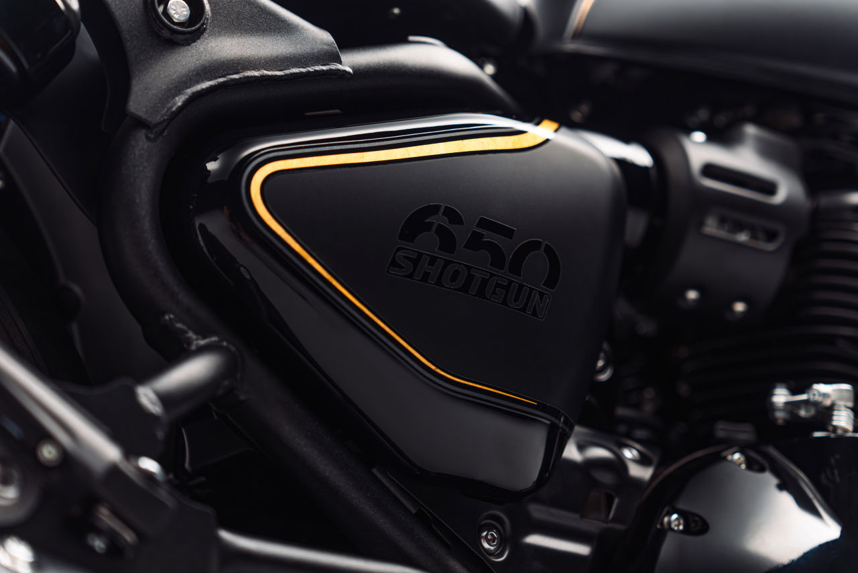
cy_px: 286
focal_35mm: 62
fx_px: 1478
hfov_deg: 32.4
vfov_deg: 21.9
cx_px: 429
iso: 800
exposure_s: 1/50
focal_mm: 62
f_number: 2.8
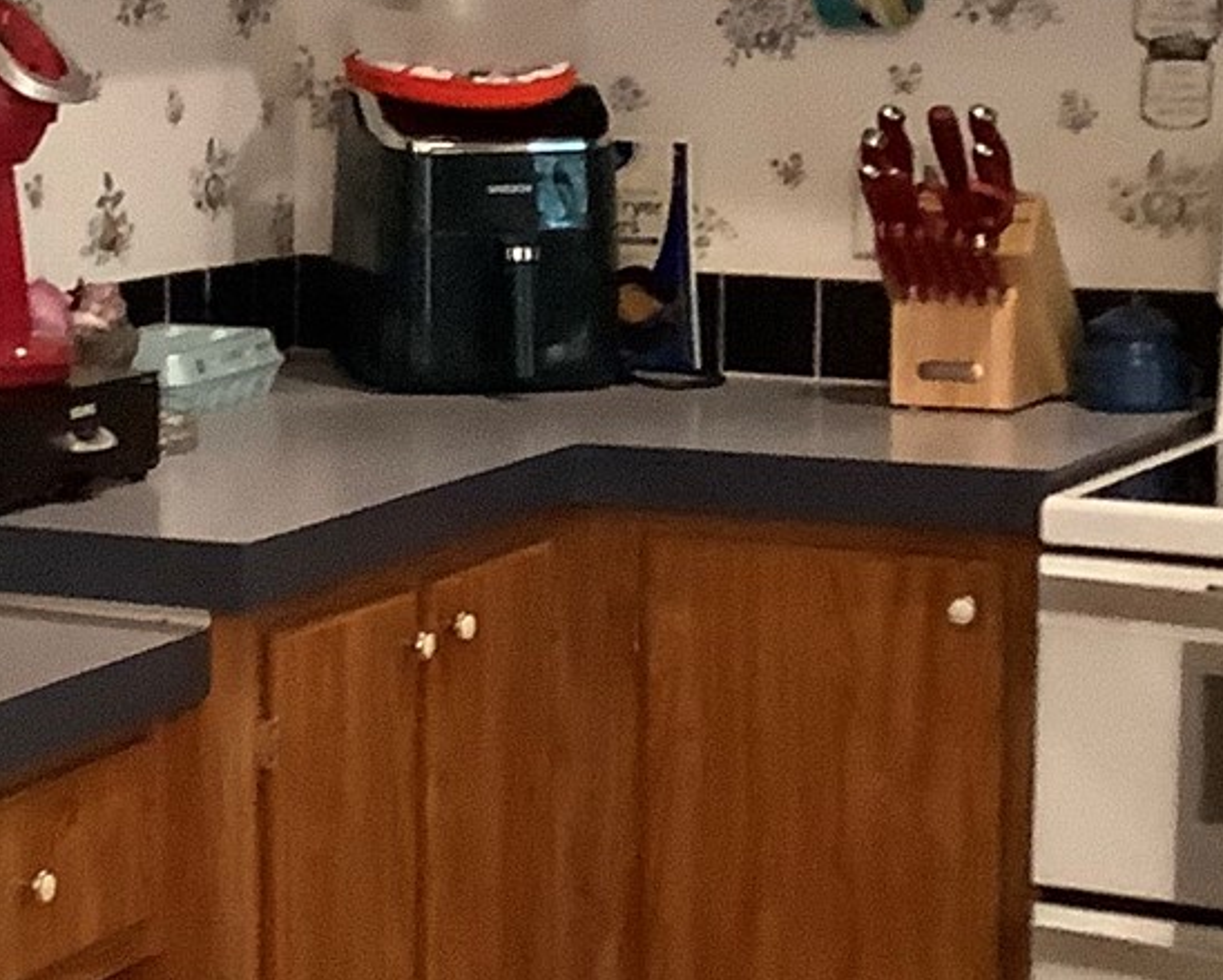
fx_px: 4092
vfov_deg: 13.6
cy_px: 306
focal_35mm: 113
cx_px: -9
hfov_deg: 16.6
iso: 400
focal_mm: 3.3
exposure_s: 1/40
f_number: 2.4
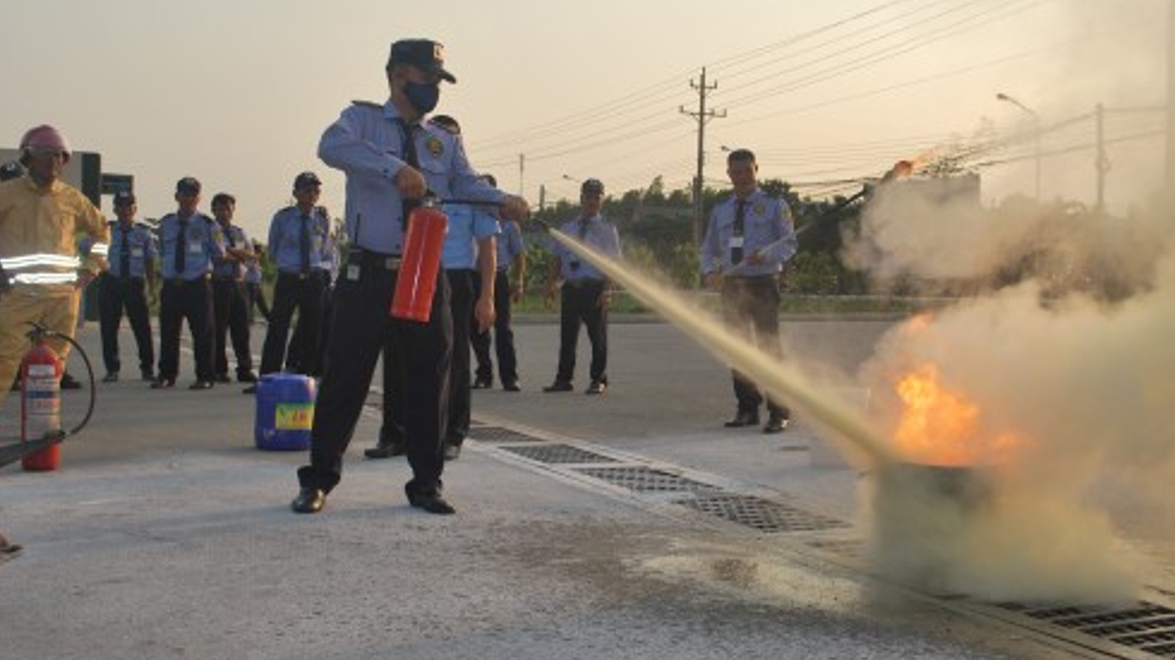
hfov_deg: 45.5
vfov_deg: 26.5
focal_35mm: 45
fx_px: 1401
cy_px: 349
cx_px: 592
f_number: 7.1
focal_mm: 28
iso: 100
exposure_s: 1/200
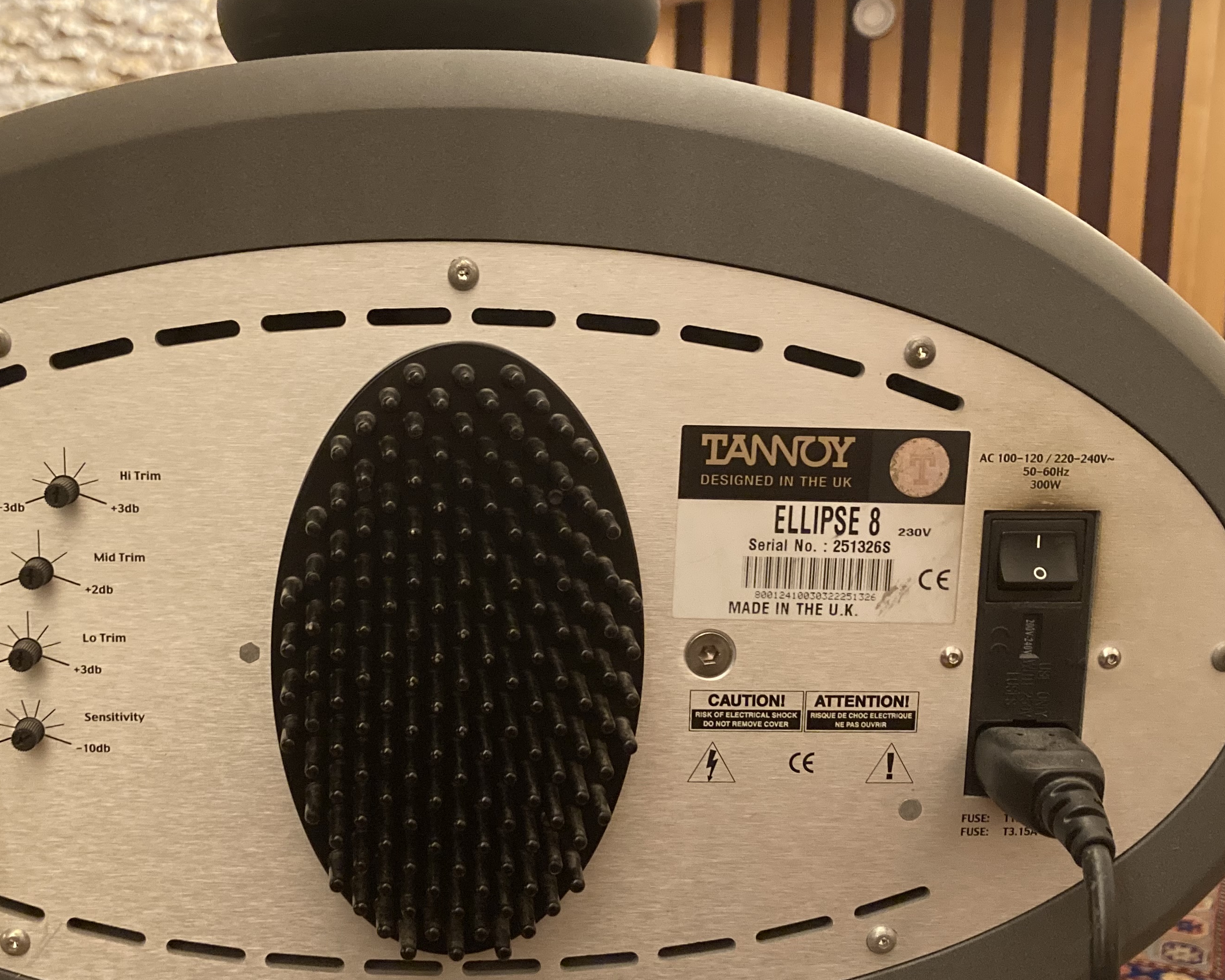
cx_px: 446
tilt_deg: -8.7
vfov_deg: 35.6
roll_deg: +0.3
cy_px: 567
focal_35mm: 42
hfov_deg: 43.4
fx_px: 1523
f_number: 1.8
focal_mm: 3.99
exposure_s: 1/30
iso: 500
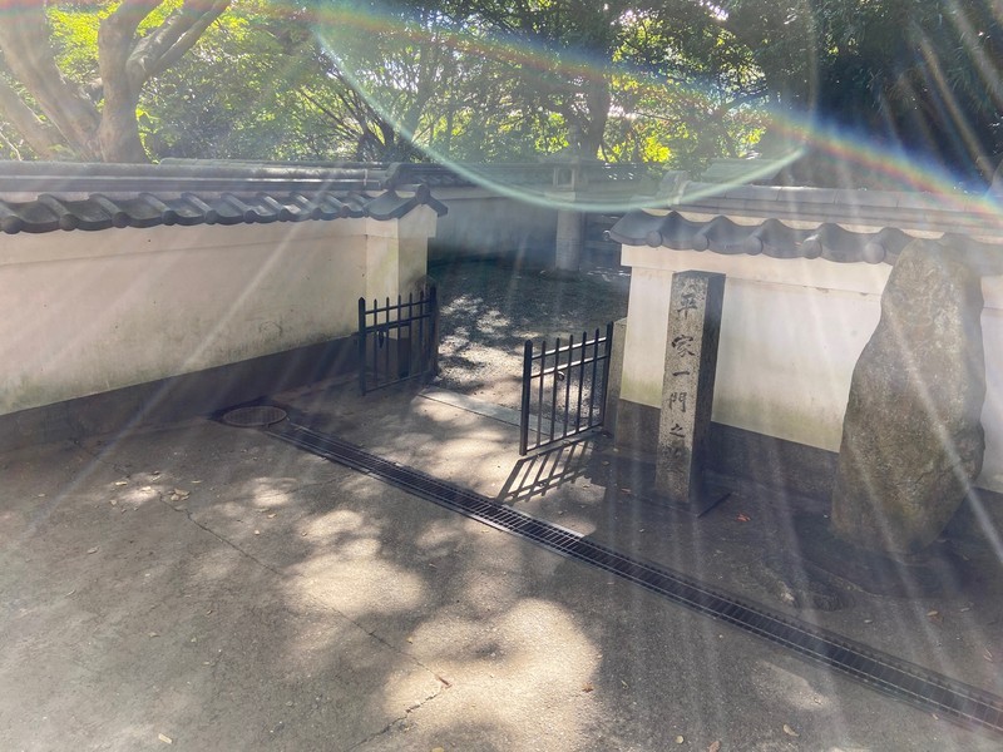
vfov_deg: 53.1
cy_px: 376
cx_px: 502
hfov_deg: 67.3
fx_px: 753
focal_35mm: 26
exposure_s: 1/122
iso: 40
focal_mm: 4.25
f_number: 1.8
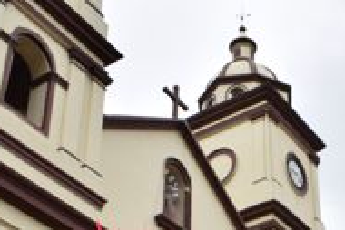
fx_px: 681
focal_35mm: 71
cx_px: 283
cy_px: 300
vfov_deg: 18.0
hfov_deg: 27.8
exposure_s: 1/200
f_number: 9
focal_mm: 18
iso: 100
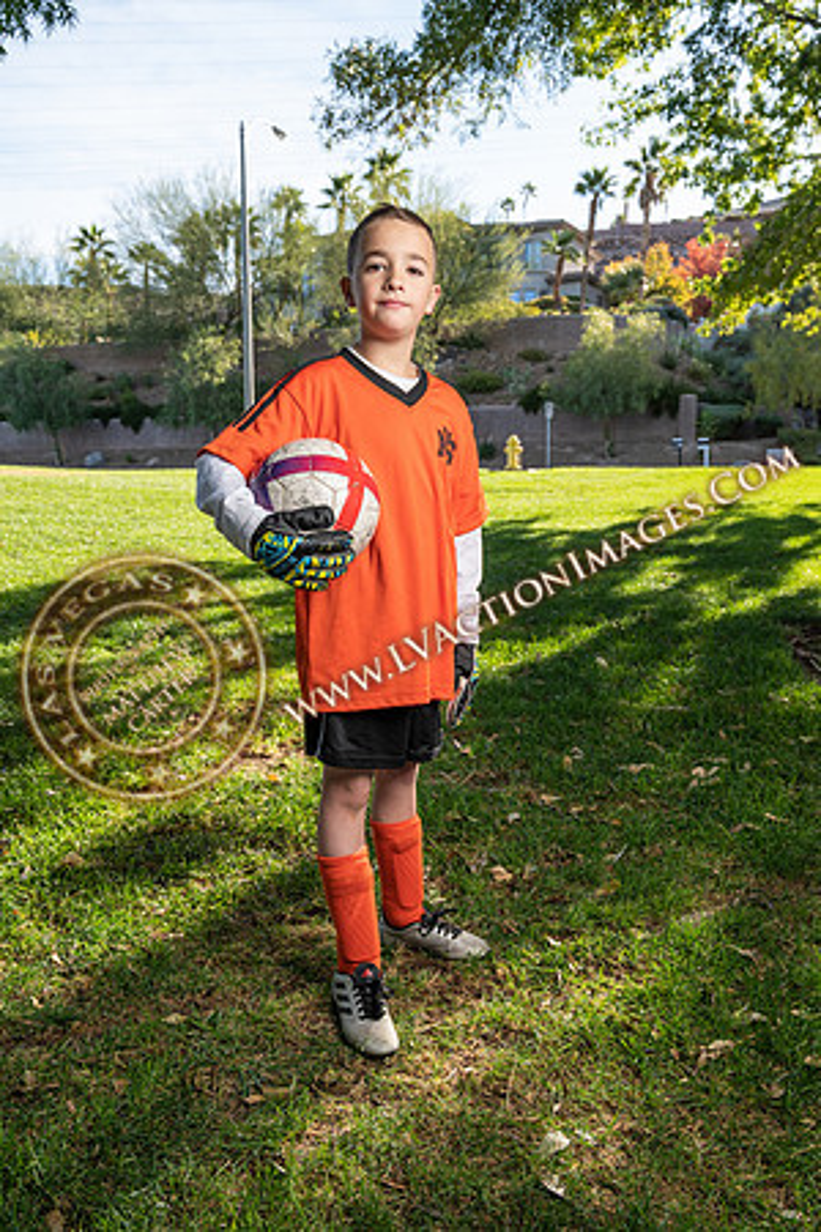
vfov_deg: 62.8
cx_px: 410
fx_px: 1009
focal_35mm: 30
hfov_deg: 44.3
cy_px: 616
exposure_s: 1/160
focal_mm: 29.5
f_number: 5.6
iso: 100
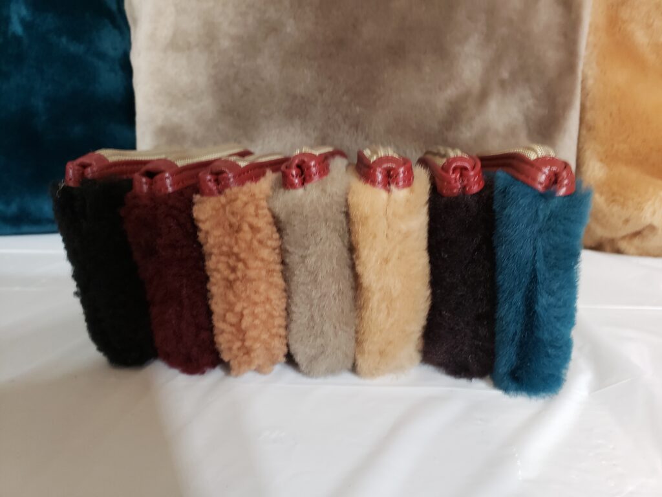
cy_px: 248
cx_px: 331
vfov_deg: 53.1
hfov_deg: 67.3
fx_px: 497
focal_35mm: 26
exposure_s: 1/17
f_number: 2.4
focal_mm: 4.3
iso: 250
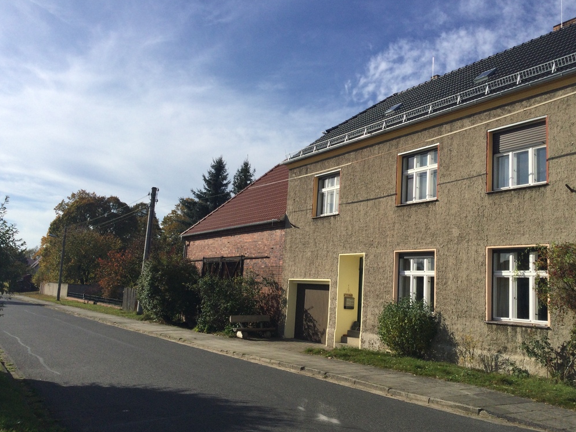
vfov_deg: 44.2
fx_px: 532
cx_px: 296
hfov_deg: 56.8
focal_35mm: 32
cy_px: 217
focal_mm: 3.3
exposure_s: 1/2262
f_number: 2.4
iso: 25
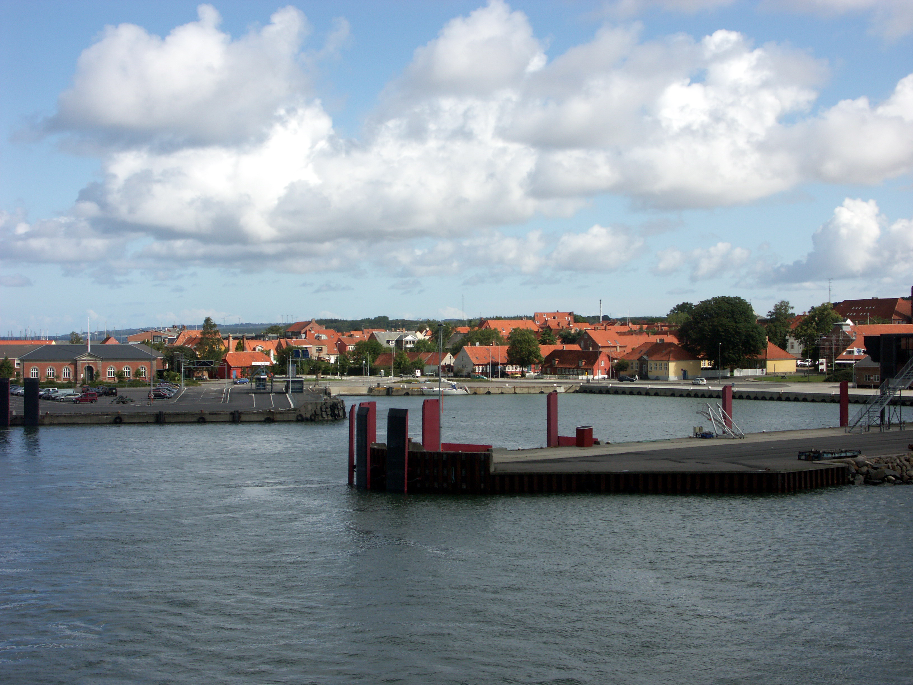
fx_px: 1662
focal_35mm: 63
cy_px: 342
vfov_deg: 23.3
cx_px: 456
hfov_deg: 30.7
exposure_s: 1/400
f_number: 7.1
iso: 64
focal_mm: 15.69
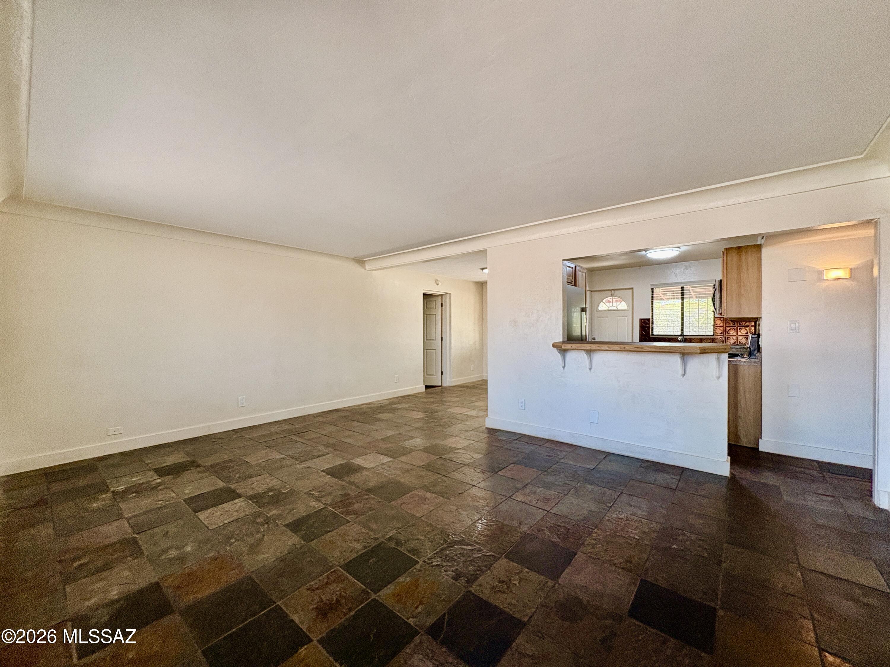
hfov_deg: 102.1
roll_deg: +0.3
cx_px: 445
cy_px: 334
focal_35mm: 14
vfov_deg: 85.7
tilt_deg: +0.5
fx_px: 360
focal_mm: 2.22
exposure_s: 1/120
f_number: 2.2
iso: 200
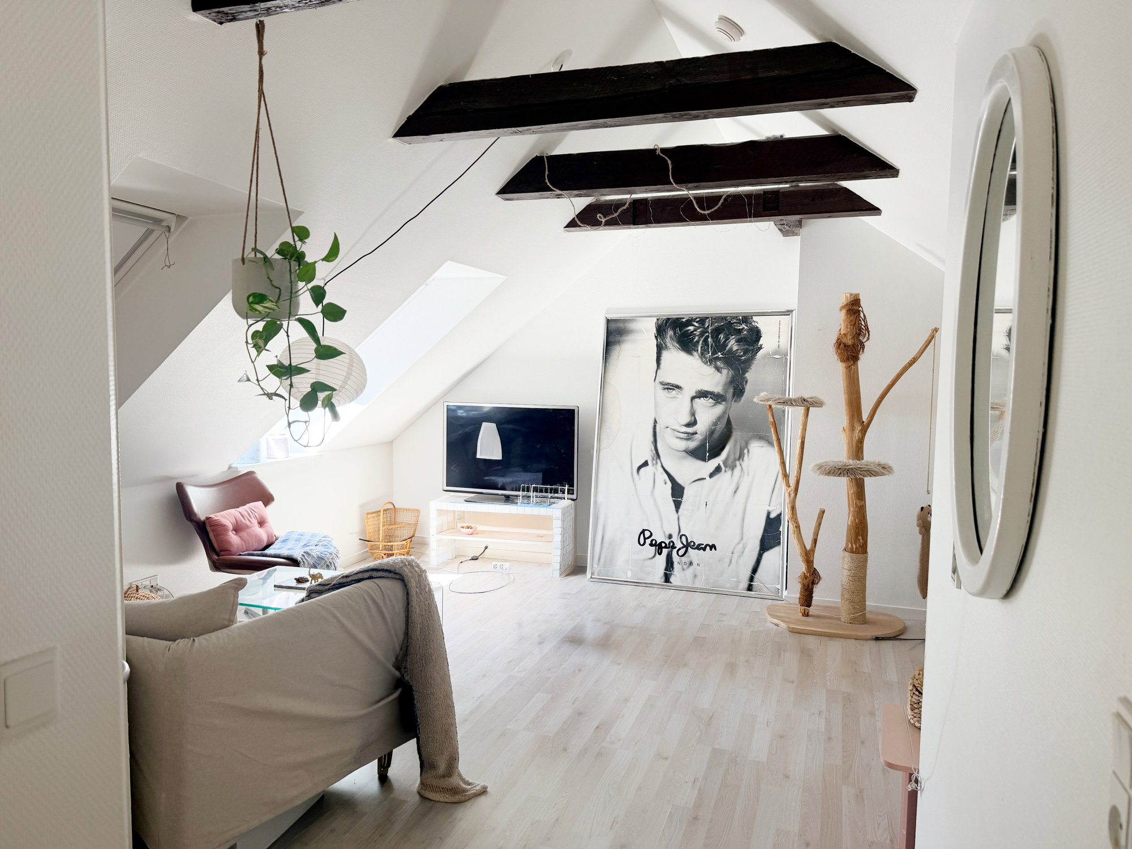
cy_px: 424
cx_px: 566
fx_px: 785
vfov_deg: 56.8
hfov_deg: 71.6
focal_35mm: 24
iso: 100
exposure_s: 1/100
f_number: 1.78
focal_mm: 6.76
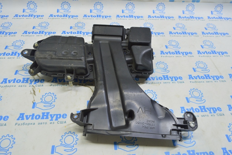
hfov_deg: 67.4
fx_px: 174
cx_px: 116
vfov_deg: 47.9
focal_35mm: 27
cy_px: 78
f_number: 5.6
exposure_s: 1/20
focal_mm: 18
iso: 400
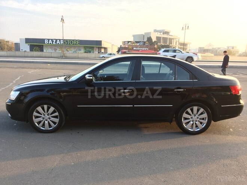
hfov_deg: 61.7
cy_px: 92
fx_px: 207
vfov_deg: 48.2
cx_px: 124
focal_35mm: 29
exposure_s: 1/123
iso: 32
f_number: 2.2
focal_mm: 4.15
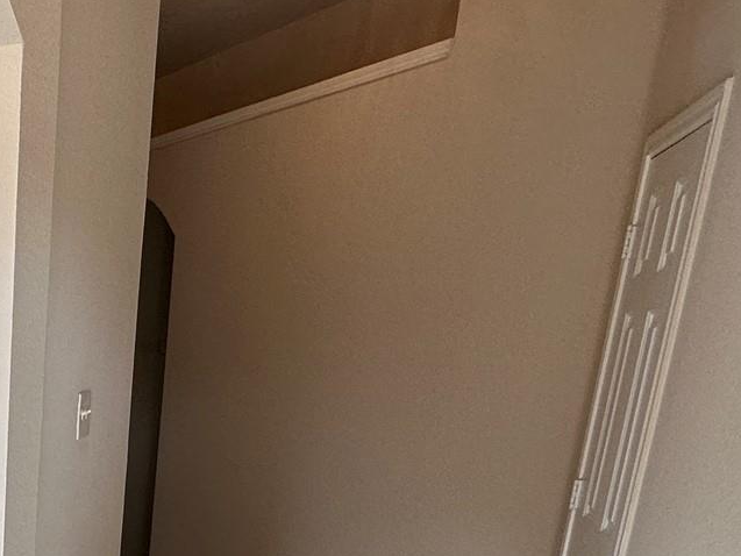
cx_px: -105
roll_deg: +0.4
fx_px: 963
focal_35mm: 45
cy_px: 626
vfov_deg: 28.9
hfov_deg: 35.1
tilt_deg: -17.9
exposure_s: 1/120
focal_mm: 2.22
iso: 80
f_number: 2.2
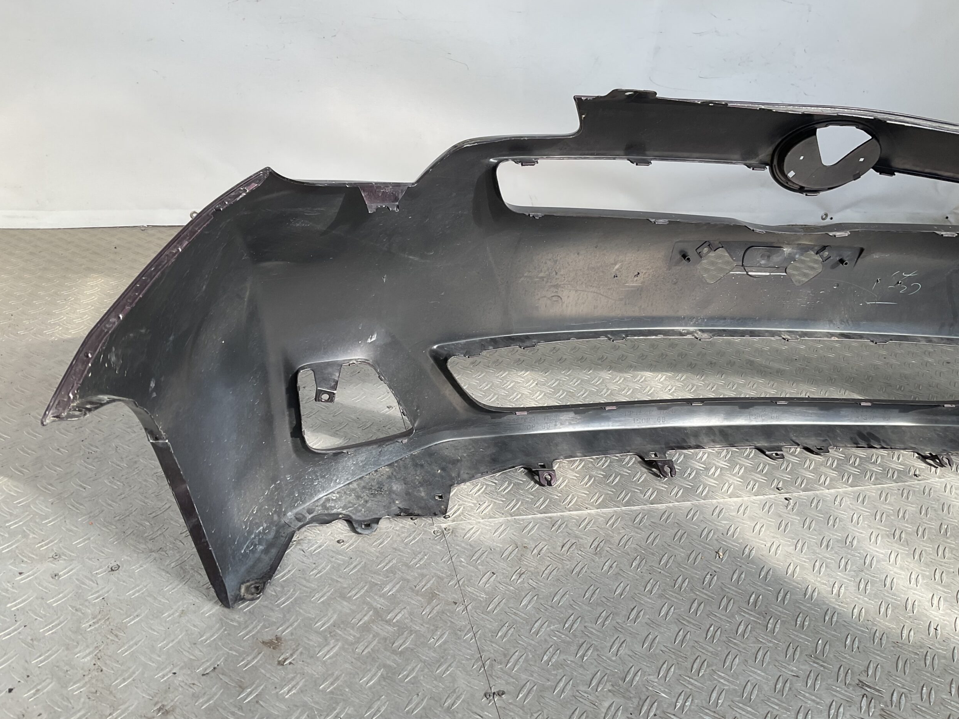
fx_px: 831
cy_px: 358
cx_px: 494
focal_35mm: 30
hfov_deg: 60.0
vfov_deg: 46.8
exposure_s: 1/322
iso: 16
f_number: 1.8
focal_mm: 3
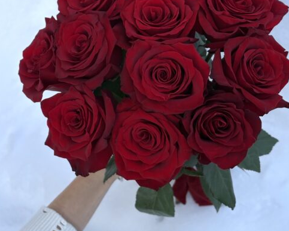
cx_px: 147
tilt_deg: -57.6
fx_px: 719
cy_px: 67
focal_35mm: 84
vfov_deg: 18.2
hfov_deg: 22.7
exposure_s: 1/687
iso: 40
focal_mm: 5.96
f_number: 1.6
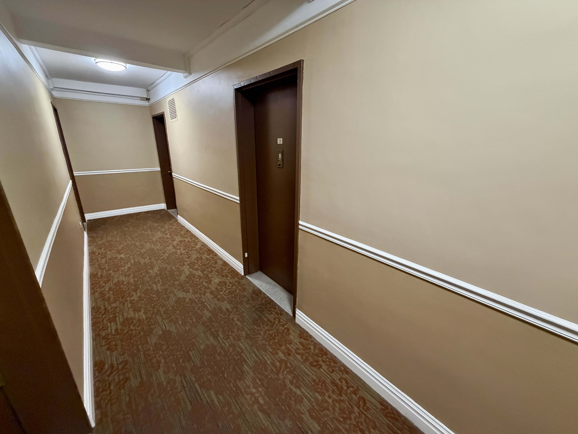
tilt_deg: -15.9
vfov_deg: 85.7
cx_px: 289
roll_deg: +0.3
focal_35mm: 14
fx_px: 234
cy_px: 217
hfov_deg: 102.1
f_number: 2.2
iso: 640
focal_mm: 2.22
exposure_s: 1/60
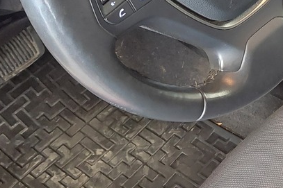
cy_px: -71
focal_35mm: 92
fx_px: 723
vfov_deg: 14.1
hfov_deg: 20.9
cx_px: 326
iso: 400
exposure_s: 1/25
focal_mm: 5.23
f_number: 1.8
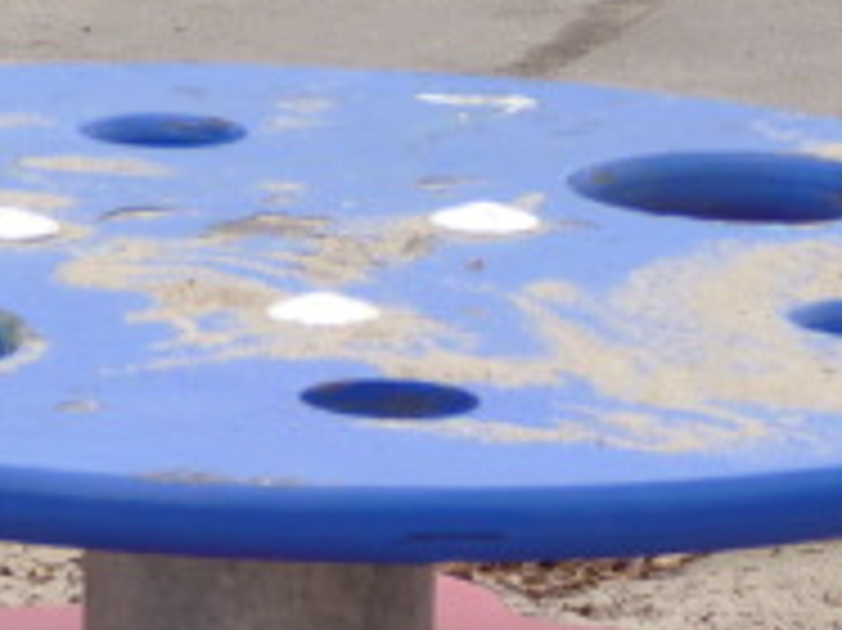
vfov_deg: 3.0
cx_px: 270
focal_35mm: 488
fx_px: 11863
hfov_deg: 4.1
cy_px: 1030
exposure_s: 1/125
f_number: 3.5
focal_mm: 20.4
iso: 80
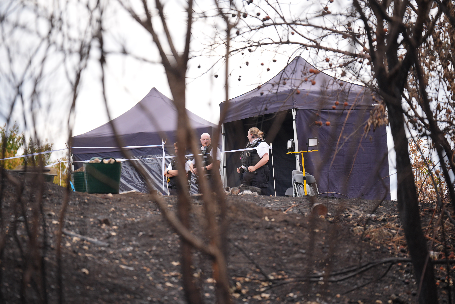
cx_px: 228
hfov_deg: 13.0
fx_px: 1997
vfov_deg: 8.7
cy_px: 152
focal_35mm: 158
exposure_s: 1/1250
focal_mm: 158
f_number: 2.8
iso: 320
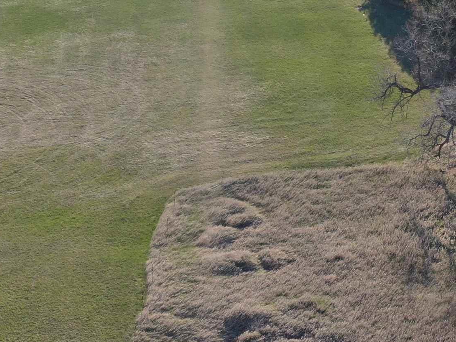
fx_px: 1752
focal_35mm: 133
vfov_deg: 11.1
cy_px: 111
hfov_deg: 14.7
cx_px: 417
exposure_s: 1/320
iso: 100
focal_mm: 8.6
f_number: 3.8
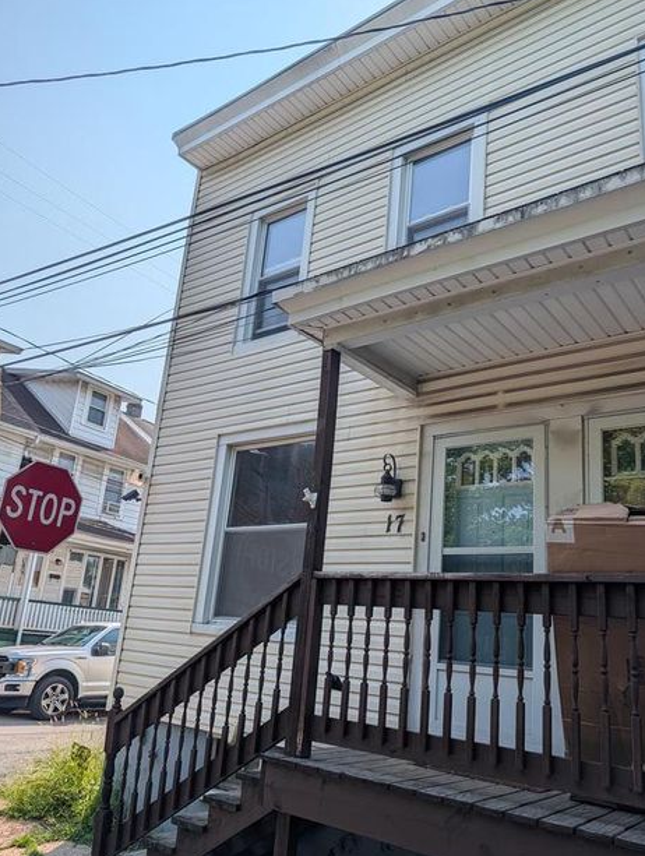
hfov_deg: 53.2
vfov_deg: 67.2
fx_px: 644
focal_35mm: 26
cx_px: 318
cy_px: 454
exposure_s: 1/2024
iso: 20
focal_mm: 6.9
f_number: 1.68
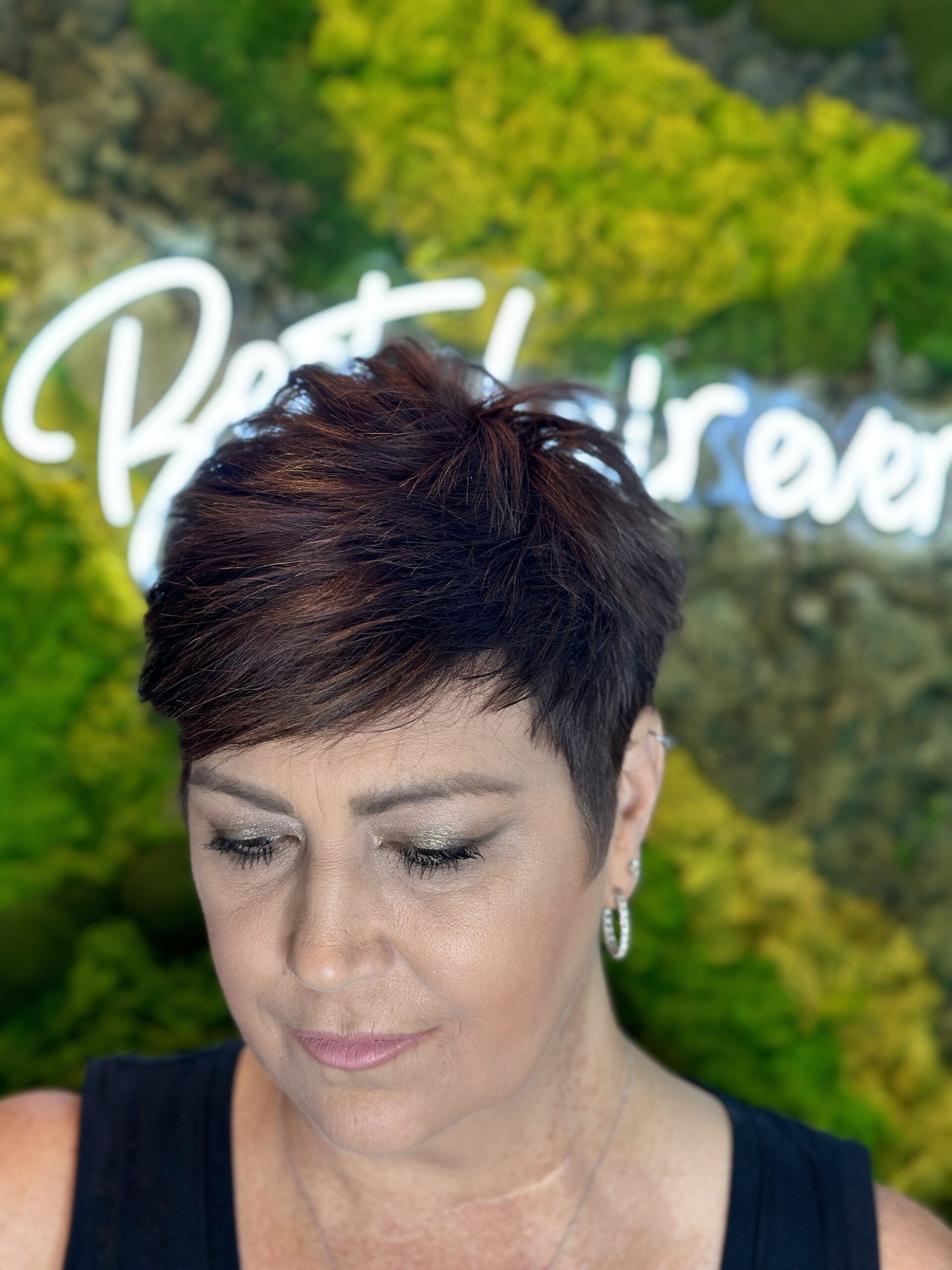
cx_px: 476
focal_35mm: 48
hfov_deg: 30.3
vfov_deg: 39.7
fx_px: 1760
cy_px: 635
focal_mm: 6.86
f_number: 1.78
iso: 64
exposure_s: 1/120
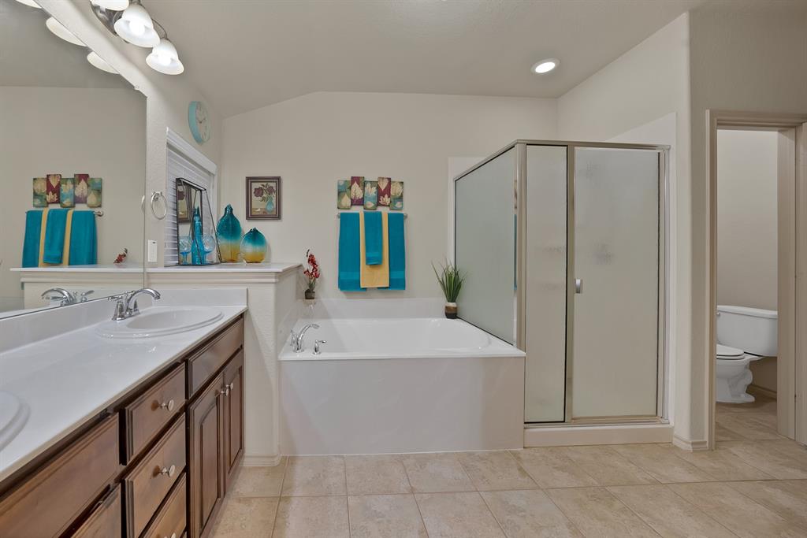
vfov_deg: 90.0
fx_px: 269
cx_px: 404
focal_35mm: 12
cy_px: 269
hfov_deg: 112.6
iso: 640
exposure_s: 1/3
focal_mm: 12
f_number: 9
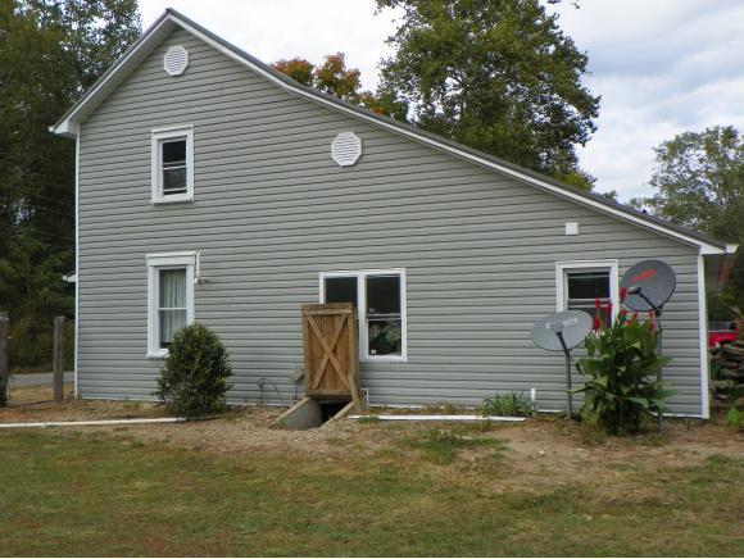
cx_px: 372
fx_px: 774
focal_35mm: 36
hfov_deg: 51.3
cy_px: 280
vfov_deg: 39.7
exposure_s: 1/250
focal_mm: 6.4
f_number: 4
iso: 64
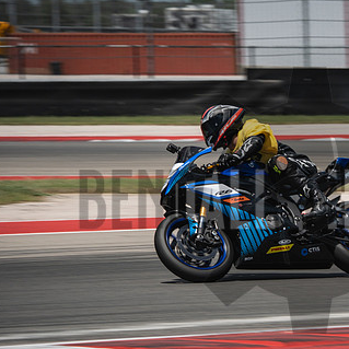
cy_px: 201
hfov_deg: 3.8
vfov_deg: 3.8
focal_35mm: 463
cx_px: 310
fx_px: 5281
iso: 160
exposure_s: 1/400
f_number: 8
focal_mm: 200
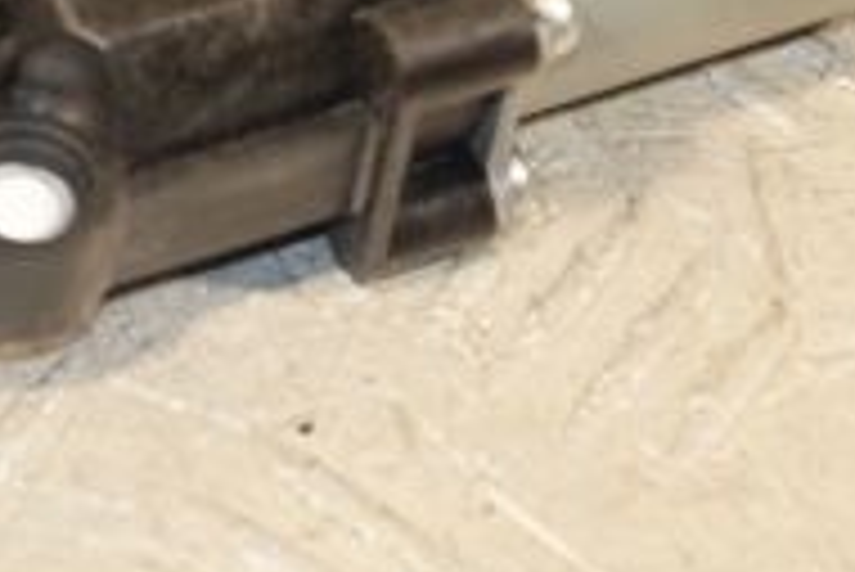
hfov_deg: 5.4
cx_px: -81
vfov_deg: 3.6
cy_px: -248
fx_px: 9000
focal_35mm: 379
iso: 800
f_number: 6.3
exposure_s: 1/200
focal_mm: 75
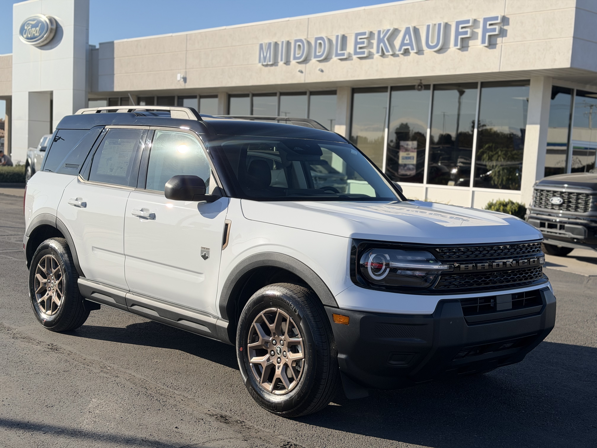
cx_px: 298
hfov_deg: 39.7
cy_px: 224
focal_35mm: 48
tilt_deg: -5.6
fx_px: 828
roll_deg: -2.8
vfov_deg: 30.3
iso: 64
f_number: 1.78
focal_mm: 6.76
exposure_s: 1/2667
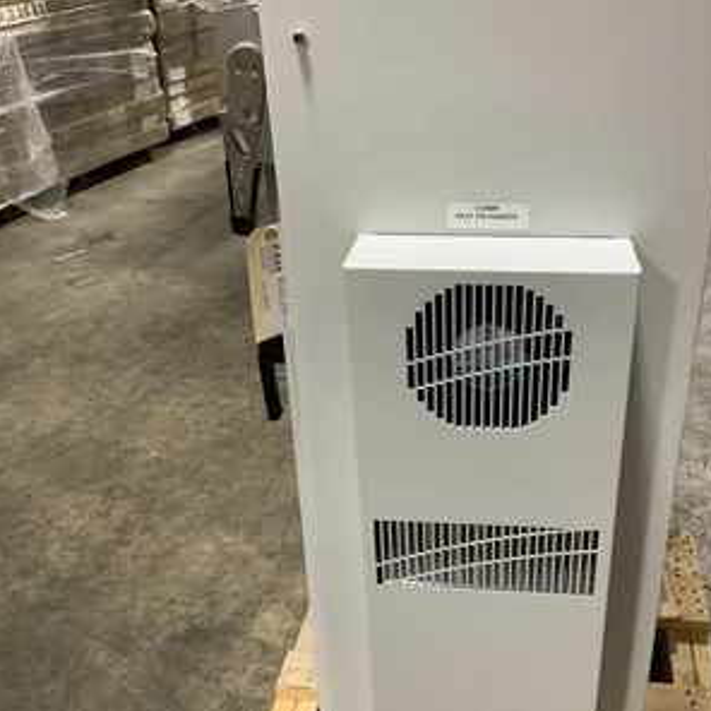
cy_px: 358
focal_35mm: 37
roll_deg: +0.1
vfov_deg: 44.9
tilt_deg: -30.2
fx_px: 860
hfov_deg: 44.6
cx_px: 435
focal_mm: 3.3
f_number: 2.4
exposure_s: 1/30
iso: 400
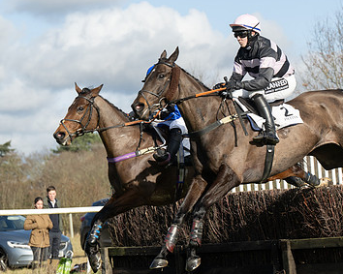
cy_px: 134
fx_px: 1644
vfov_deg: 9.5
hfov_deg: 11.8
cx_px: 300
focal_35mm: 162
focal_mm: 70
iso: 100
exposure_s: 1/2000
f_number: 4
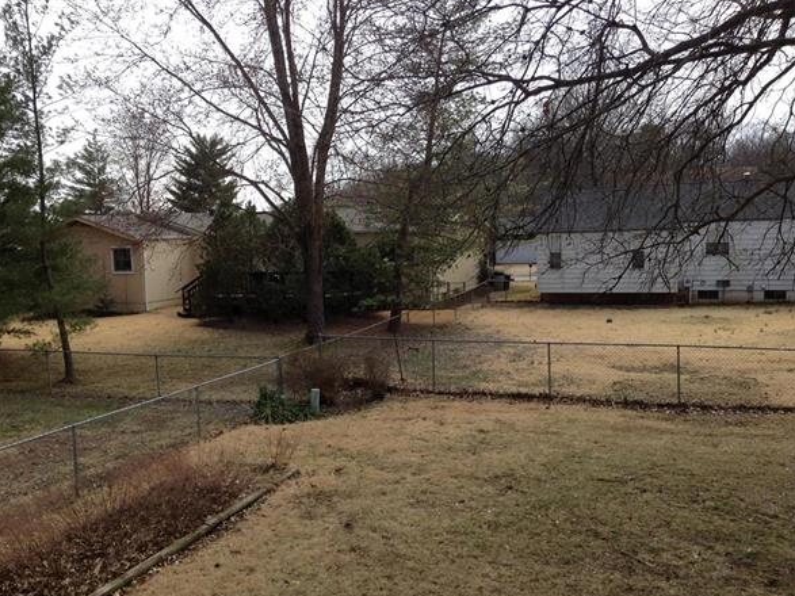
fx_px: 827
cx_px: 366
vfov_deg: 39.6
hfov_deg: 51.3
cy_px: 313
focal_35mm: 36
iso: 25
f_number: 2.4
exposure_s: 1/698
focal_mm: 3.3
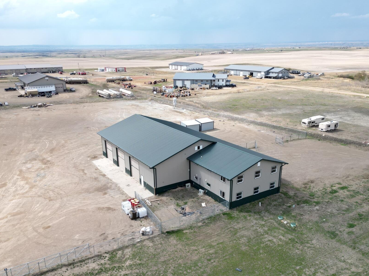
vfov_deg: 46.6
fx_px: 320
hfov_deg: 60.0
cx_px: 181
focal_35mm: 30
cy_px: 165
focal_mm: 6.72
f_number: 1.7
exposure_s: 1/2000
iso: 100
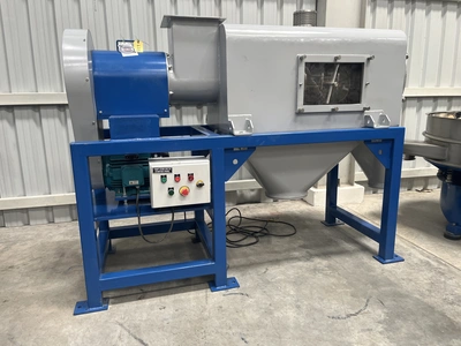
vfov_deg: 53.1
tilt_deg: -12.5
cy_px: 173
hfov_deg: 67.3
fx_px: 346
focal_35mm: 26
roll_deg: +1.7
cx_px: 230
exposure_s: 1/100
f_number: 1.6
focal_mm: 5.1
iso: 125
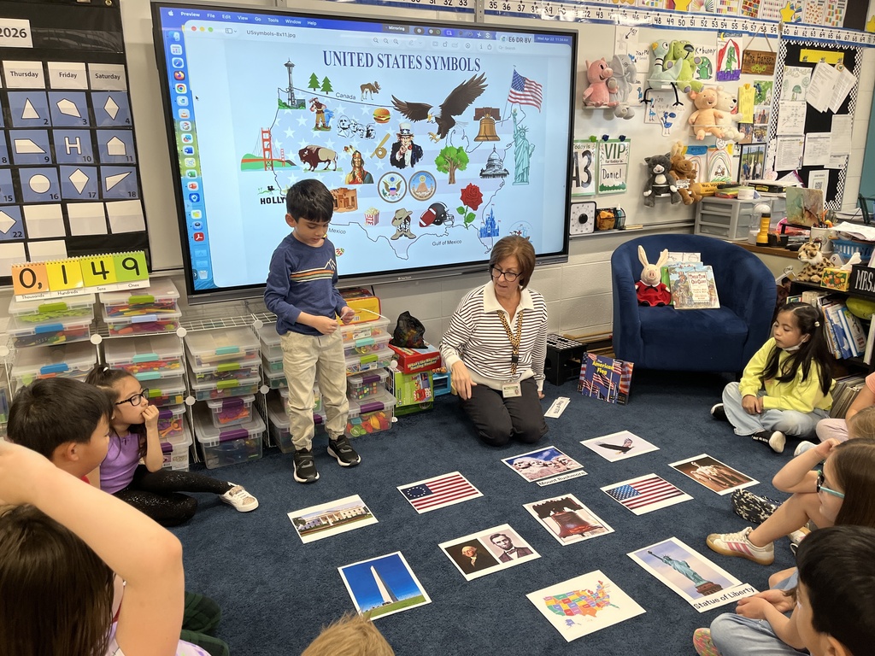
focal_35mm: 26
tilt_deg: -17.1
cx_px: 438
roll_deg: +0.9
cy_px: 328
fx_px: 657
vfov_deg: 53.1
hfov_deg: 67.3
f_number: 1.6
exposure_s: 1/90
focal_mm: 5.1
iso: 100
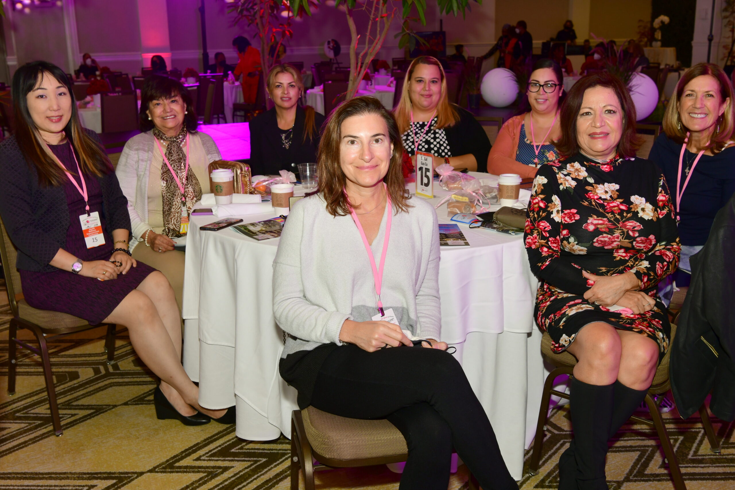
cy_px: 245
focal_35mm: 35
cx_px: 368
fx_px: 715
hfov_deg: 54.4
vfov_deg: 37.9
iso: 500
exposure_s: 1/60
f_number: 8
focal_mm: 35
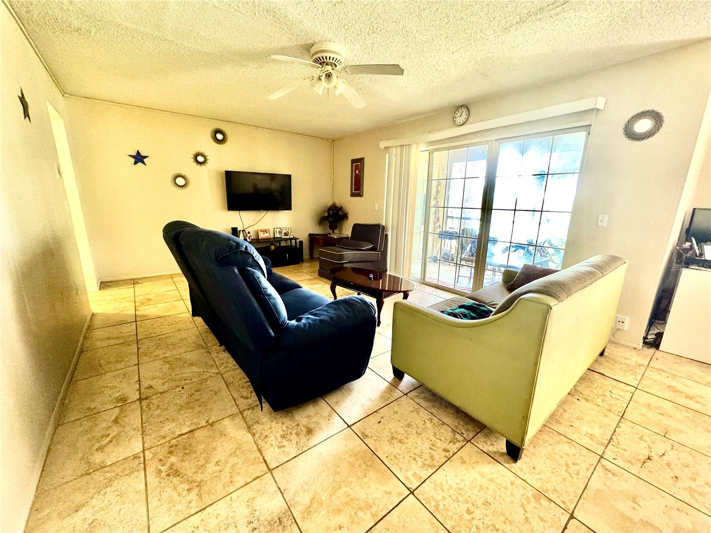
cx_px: 356
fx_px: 288
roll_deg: -1.5
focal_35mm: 14
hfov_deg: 102.1
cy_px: 266
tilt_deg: -13.5
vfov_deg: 85.7
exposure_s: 1/60
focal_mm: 2.22
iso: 500
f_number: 2.2
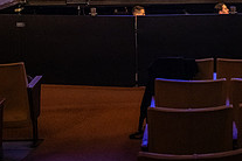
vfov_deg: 14.9
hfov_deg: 22.7
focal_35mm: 87
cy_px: -57
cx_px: 226
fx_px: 585
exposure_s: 1/200
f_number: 2.8
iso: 3200
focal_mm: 31
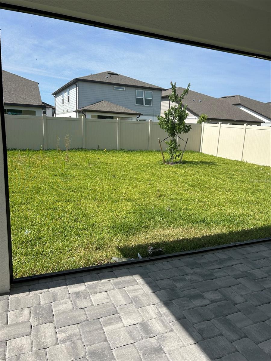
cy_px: 180
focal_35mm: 26
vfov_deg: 67.3
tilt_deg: -10.7
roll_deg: -3.7
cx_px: 136
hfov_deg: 53.1
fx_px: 271
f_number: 1.5
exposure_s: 1/2571
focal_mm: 5.7
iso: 50
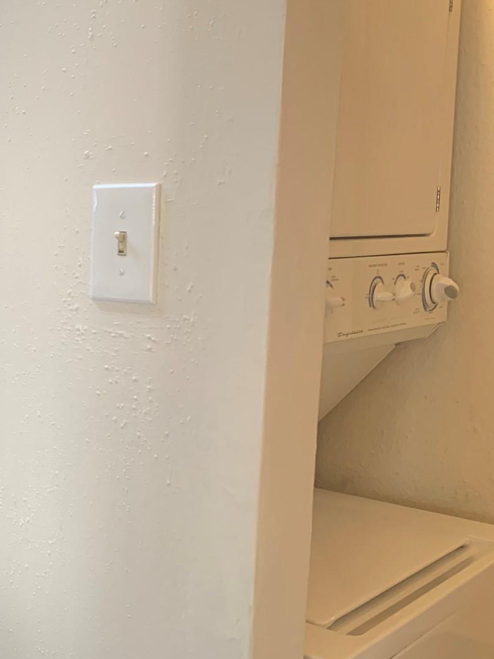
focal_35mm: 50
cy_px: 301
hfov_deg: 25.5
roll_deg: -0.2
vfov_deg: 38.2
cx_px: -132
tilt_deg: -6.0
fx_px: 951
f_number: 1.8
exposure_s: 1/60
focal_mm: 4.25
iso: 80
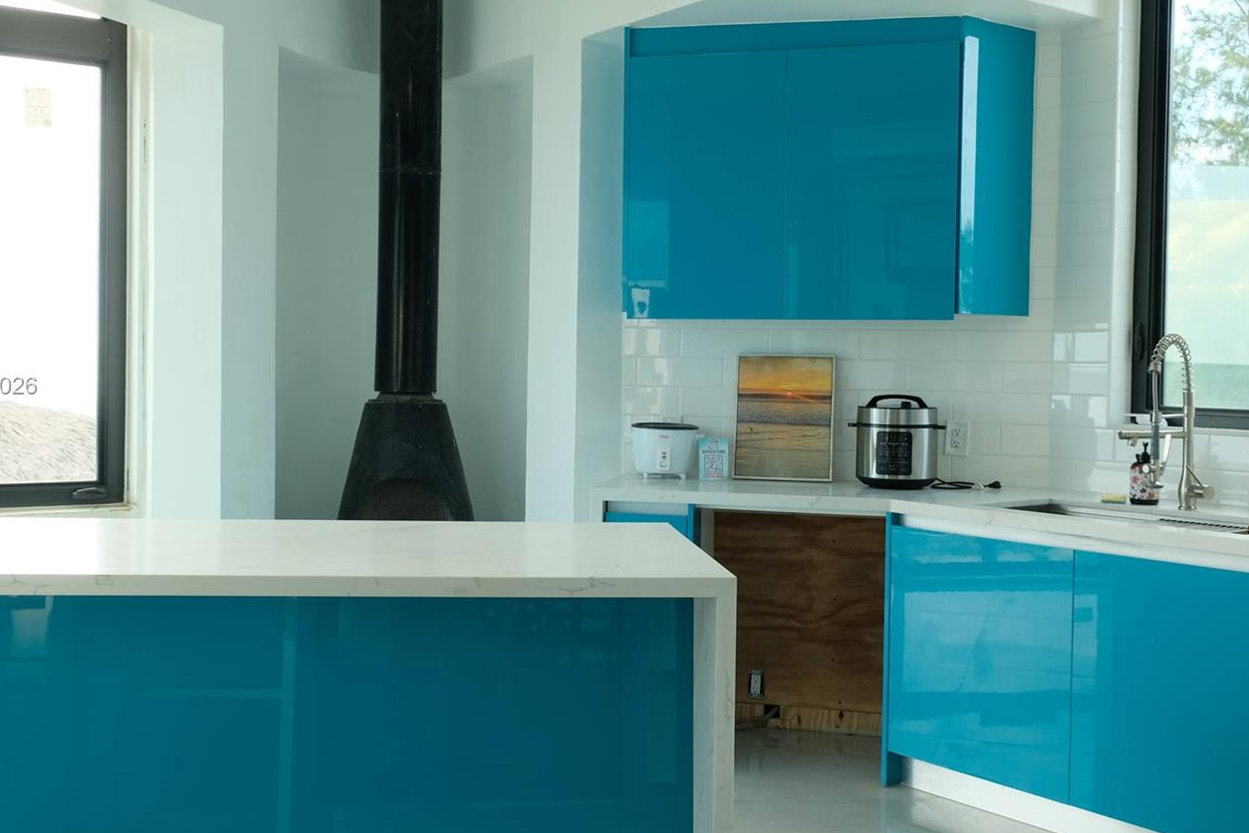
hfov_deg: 51.7
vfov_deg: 35.9
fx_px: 1284
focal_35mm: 37
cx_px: 523
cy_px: 387
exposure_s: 1/75
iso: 400
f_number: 5
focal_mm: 19.6
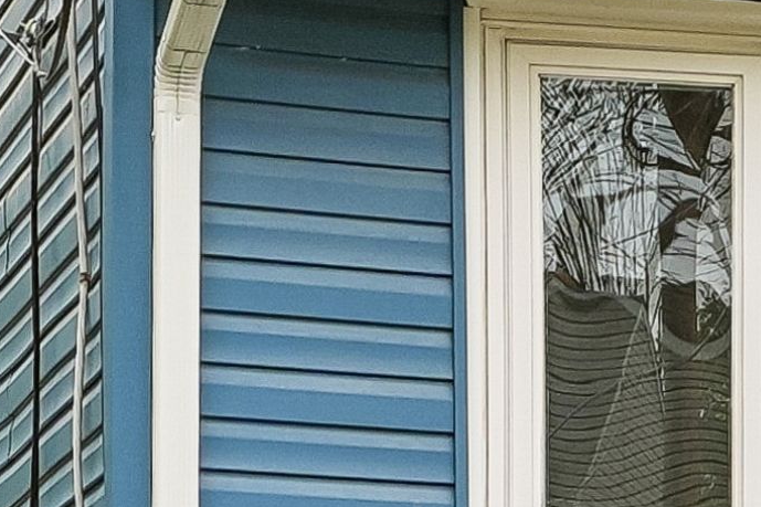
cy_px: 500
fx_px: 4100
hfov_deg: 9.8
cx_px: 1594
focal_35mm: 194
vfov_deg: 7.1
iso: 100
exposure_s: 1/160
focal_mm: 19.6
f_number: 8
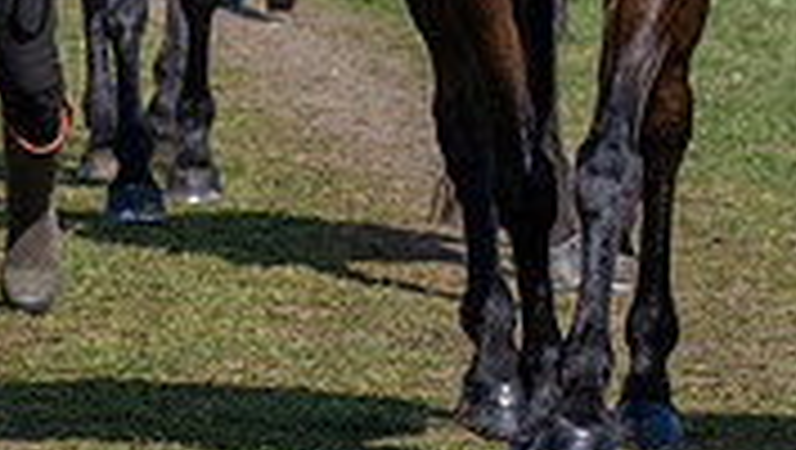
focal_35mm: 818
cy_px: -345
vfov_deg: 1.5
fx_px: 17284
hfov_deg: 2.6
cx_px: 1605
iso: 200
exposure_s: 1/2000
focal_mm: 115
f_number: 5
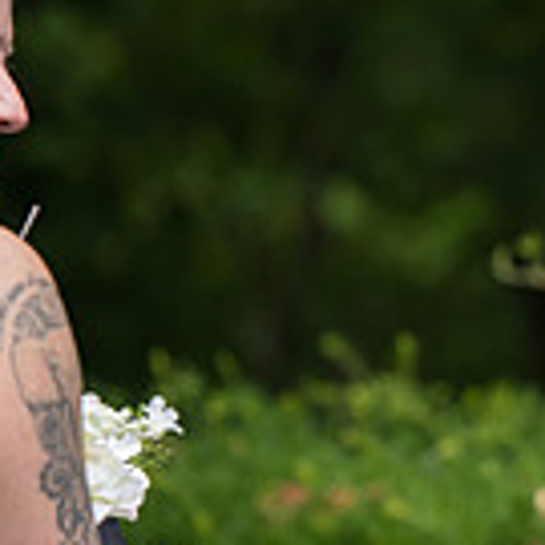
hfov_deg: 2.4
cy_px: 289
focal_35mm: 730
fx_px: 13003
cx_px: 953
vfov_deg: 2.4
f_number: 4
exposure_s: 1/400
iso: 500
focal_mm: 200
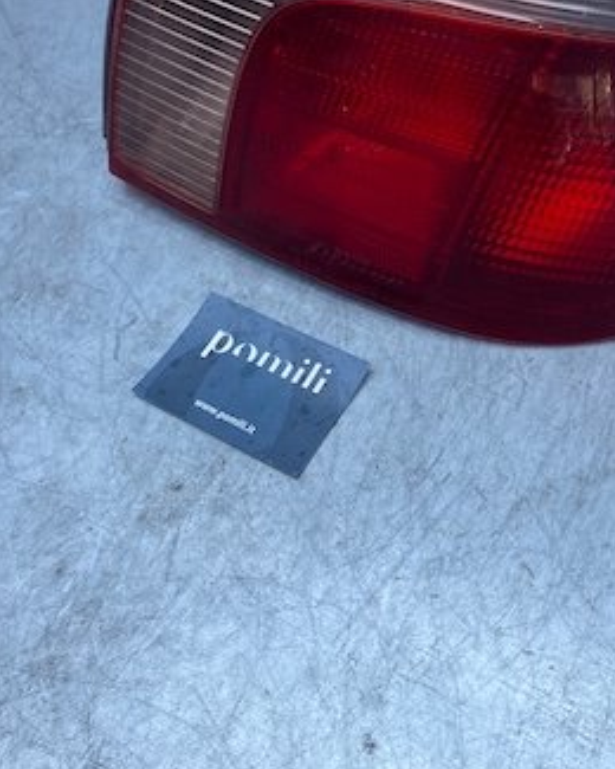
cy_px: 95
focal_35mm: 50
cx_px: 506
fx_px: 1138
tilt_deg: -47.5
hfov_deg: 29.5
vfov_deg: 35.4
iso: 32
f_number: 1.8
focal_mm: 4.25
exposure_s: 1/957
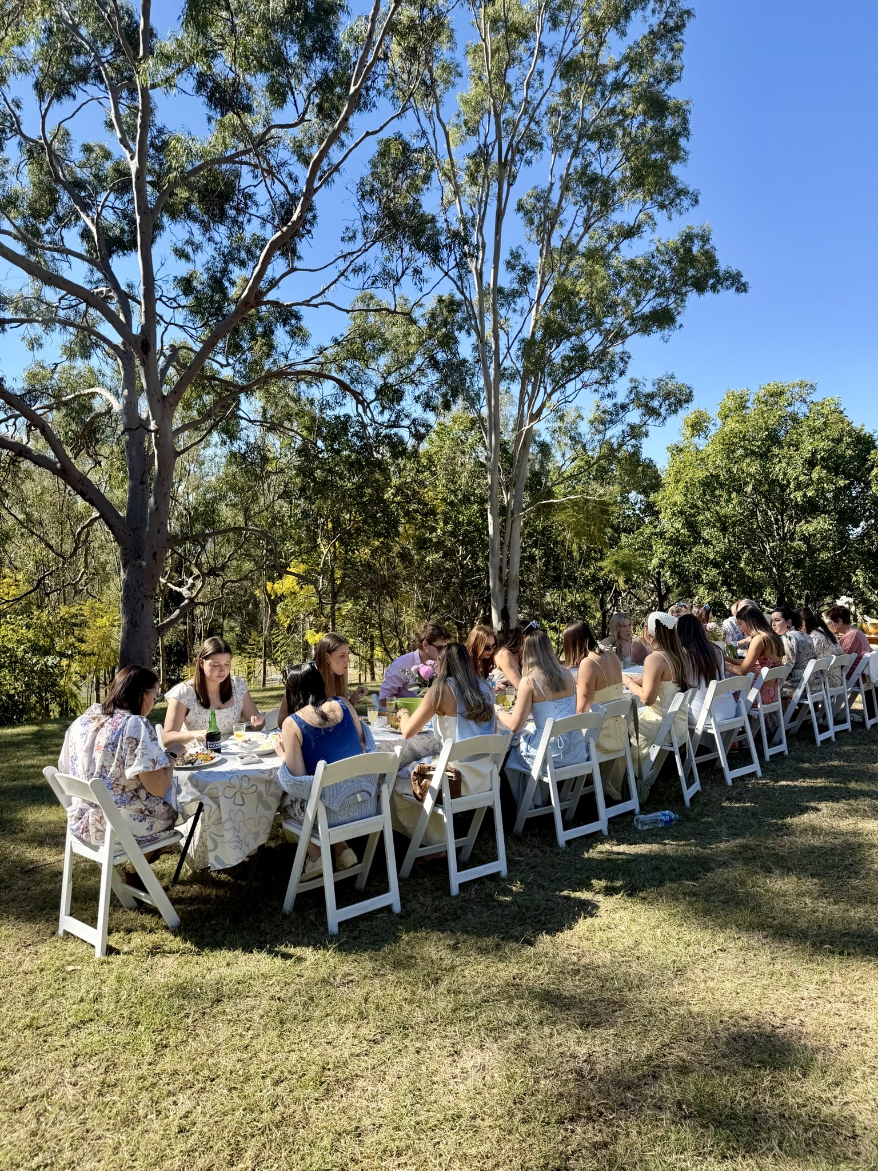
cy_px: 586
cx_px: 439
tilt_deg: -1.4
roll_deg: -1.6
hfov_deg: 56.8
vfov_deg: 71.6
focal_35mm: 24
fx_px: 812
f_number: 1.78
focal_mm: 6.76
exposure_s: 1/1410
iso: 80
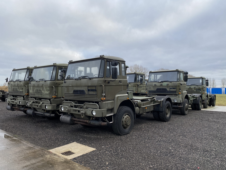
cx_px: 113
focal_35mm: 26
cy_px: 85
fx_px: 170
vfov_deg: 53.1
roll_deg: -0.8
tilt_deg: +1.9
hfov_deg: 67.3
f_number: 1.8
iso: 32
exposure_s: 1/529
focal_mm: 4.25
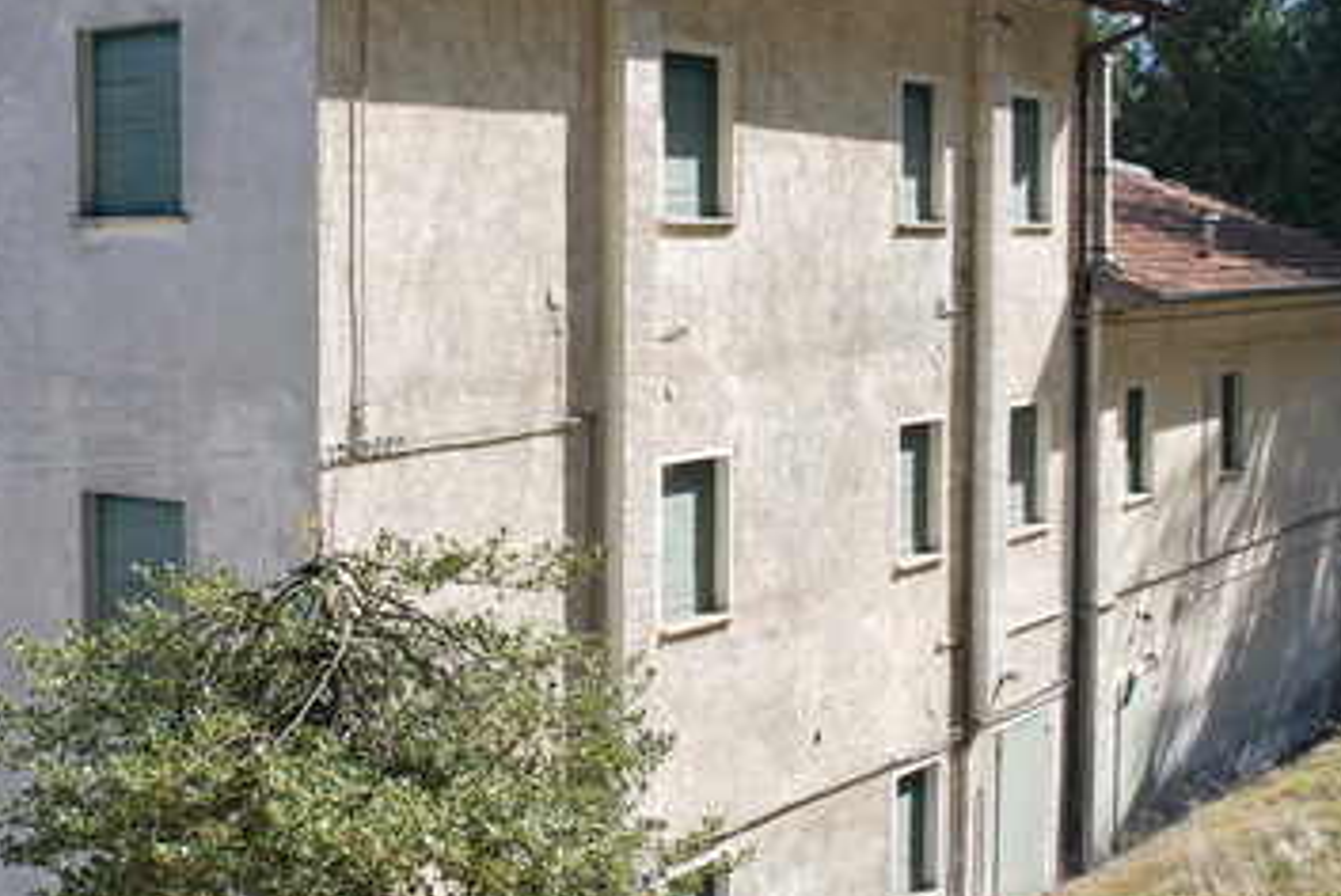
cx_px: 566
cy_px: 349
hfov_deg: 38.8
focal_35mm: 51
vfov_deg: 26.5
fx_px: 1901
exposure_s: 1/200
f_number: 7.1
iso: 100
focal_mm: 20
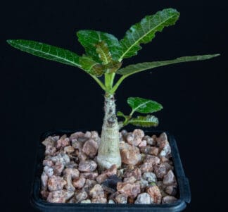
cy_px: 95
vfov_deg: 19.5
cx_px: 76
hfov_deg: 20.9
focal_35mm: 86
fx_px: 615
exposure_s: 5
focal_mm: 60
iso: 100
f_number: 36
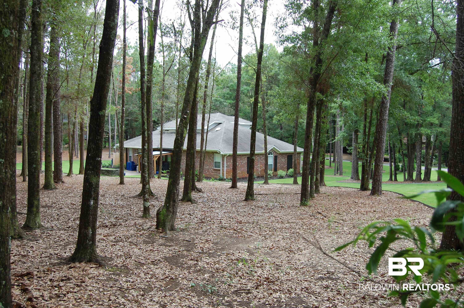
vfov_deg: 43.5
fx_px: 386
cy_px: 154
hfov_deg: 62.0
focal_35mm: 30
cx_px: 232
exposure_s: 1/125
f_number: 5.6
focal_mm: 20
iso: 200
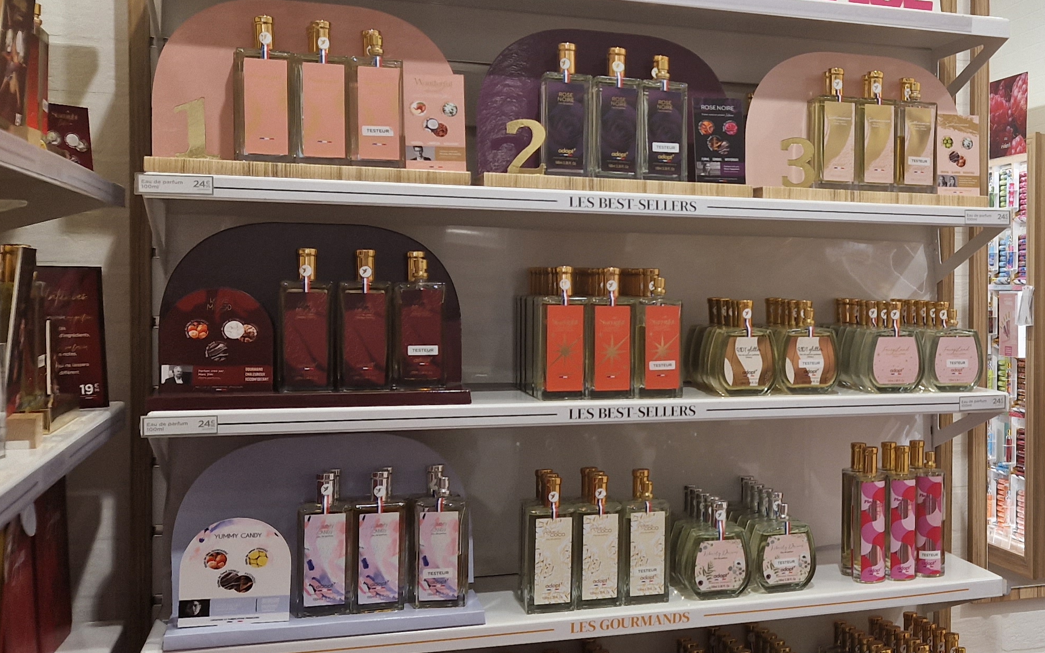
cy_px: 322
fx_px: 1396
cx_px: 960
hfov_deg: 38.0
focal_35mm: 49
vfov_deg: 26.3
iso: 50
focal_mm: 5.4
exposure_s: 1/100
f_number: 1.8
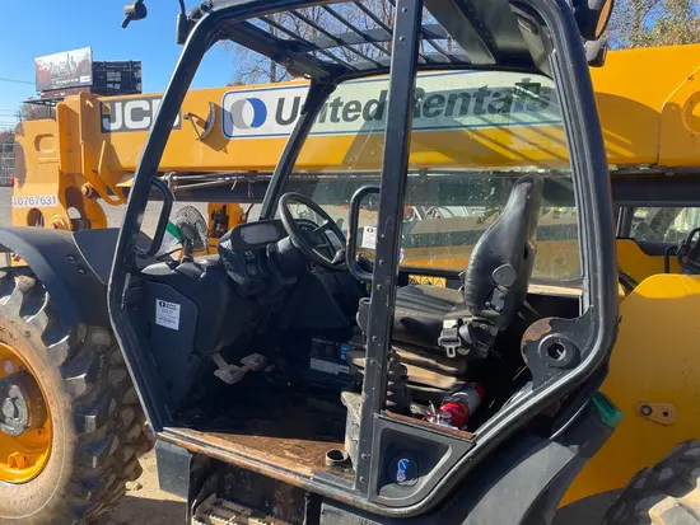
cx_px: 350
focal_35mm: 26
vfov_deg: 53.1
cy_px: 262
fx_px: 526
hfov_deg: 67.3
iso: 32
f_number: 1.6
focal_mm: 4.2
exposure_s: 1/703
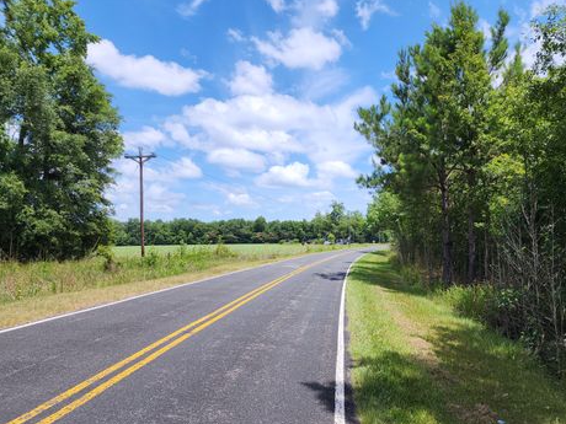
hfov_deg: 69.3
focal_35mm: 25
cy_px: 227
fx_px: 409
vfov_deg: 54.8
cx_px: 304
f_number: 1.8
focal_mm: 6.4
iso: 12
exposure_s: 1/909
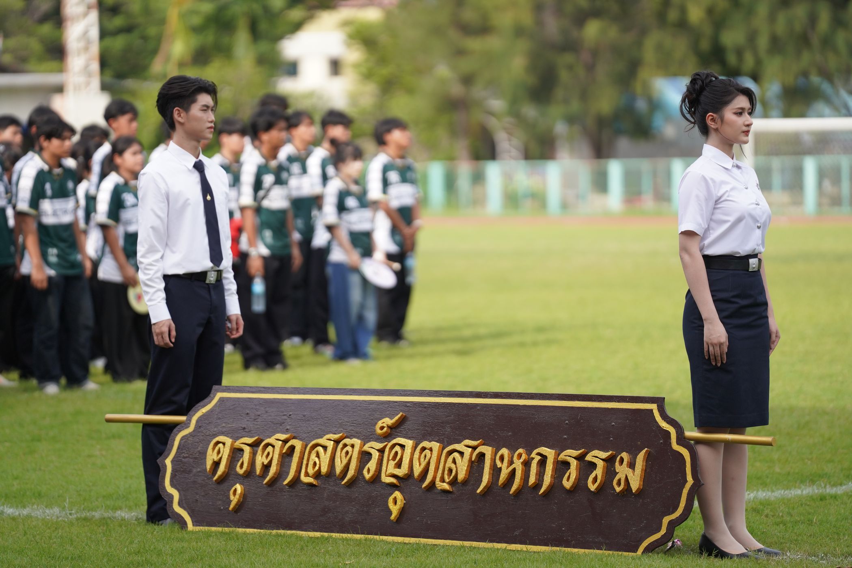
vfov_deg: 7.3
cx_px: 426
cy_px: 284
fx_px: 4449
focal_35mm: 188
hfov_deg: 10.9
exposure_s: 1/4000
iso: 500
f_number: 2.8
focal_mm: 188
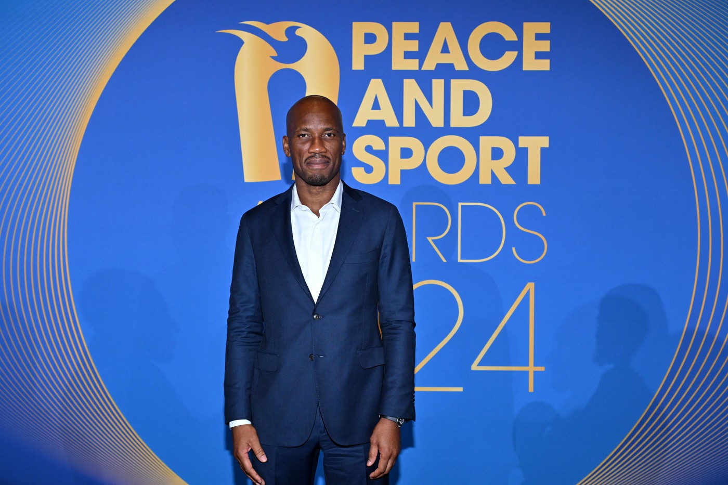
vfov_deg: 33.4
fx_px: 809
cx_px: 364
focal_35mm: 40
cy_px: 242
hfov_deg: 48.5
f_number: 5.6
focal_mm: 40
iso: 1000
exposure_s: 1/250
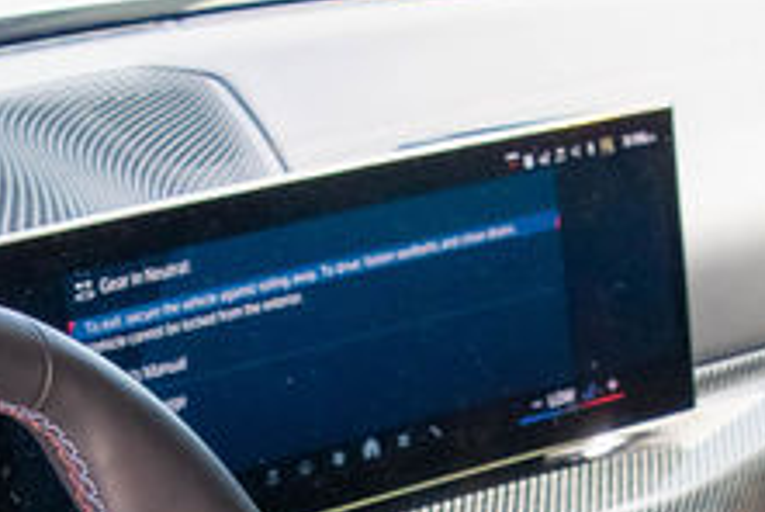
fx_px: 2660
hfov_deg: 16.3
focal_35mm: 125
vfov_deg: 10.2
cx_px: 287
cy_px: 998
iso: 800
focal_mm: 18
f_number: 3.5
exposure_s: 1/800
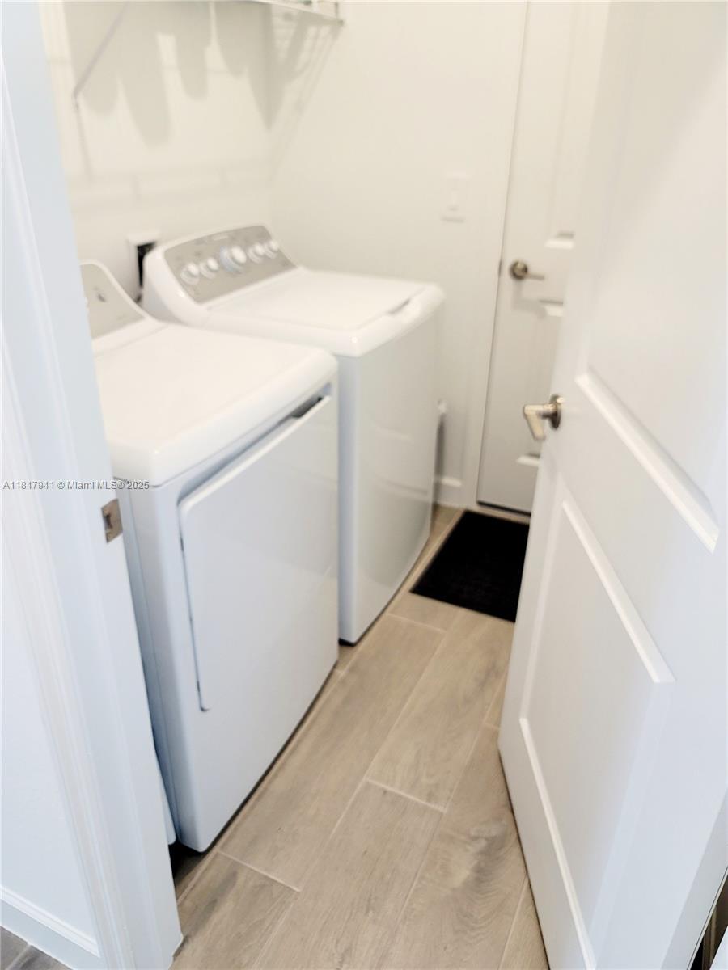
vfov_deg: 69.4
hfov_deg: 54.9
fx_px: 701
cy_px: 485
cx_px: 364
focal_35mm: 25
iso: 160
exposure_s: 1/60.2
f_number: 1.8
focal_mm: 7
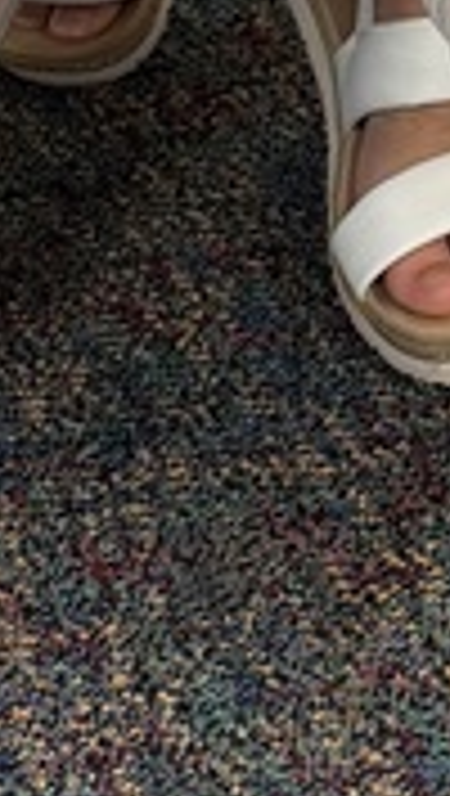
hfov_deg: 7.7
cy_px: -333
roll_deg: +2.5
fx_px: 3192
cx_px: 963
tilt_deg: -23.5
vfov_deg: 13.5
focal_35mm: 151
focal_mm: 6.76
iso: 200
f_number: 1.78
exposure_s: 1/120
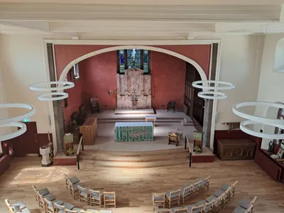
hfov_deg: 65.3
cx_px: 142
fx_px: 222
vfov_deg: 51.4
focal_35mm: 27
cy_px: 106
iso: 160
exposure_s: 1/33
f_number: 1.8
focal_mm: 4
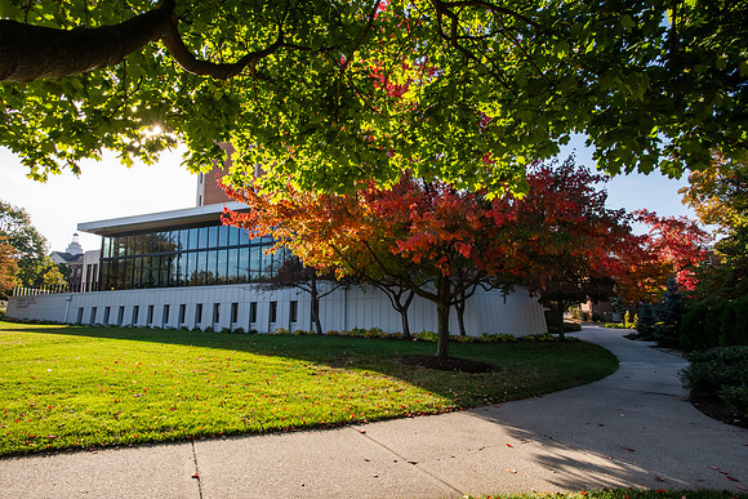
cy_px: 250
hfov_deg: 84.0
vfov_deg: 62.0
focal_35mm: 20
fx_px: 416
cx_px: 374
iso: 800
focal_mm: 20
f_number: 18
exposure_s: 1/125
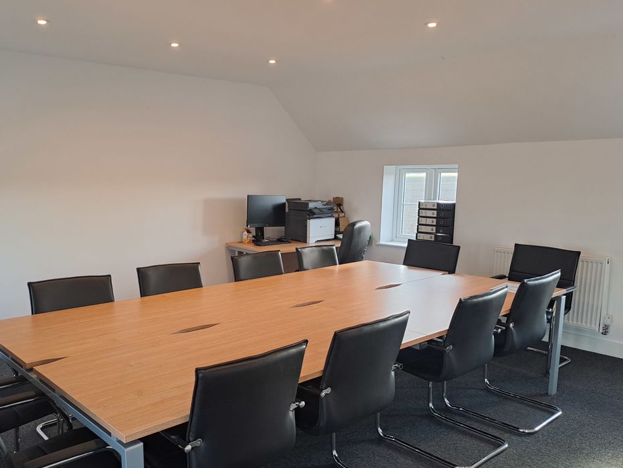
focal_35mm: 30
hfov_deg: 59.6
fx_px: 540
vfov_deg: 46.7
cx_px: 259
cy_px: 267
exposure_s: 1/50
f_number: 1.8
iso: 125
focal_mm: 4.65
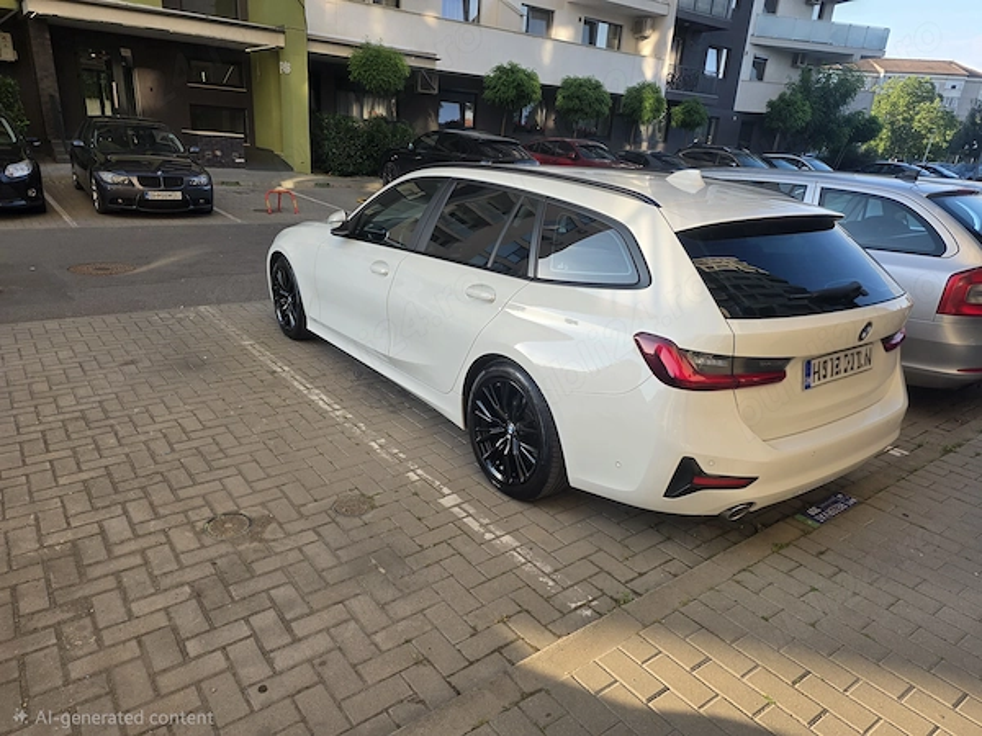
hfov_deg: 73.9
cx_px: 491
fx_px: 652
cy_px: 368
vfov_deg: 58.9
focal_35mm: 23
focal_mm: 6.25
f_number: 1.7
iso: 32
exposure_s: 1/370
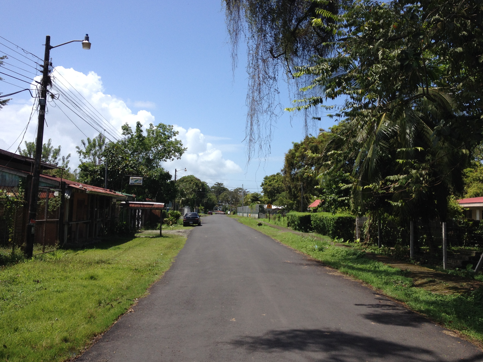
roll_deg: -1.4
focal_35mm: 36
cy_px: 180
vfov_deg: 39.7
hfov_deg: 51.3
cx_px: 235
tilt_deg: +0.3
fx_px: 502
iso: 50
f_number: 2.4
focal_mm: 4.28
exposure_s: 1/1972
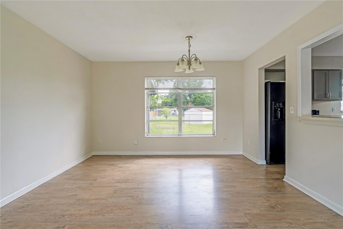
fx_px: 157
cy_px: 114
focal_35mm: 16
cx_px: 172
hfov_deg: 95.0
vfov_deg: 72.0
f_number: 9
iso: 250
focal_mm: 11
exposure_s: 1/250
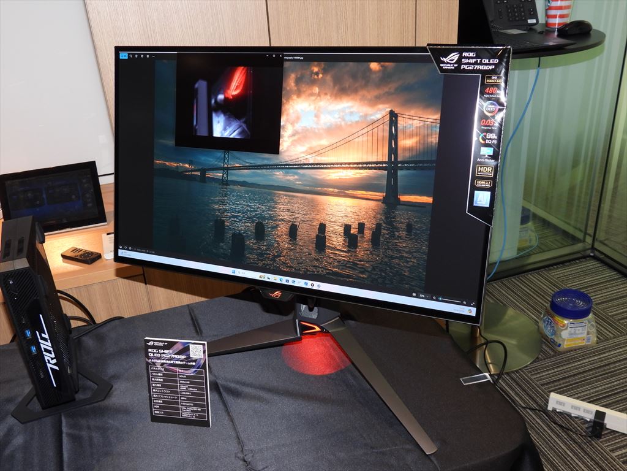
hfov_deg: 55.4
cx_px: 314
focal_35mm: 33
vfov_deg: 42.9
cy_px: 236
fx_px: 598
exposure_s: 1/30
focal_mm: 5.9
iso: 200
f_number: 3.2
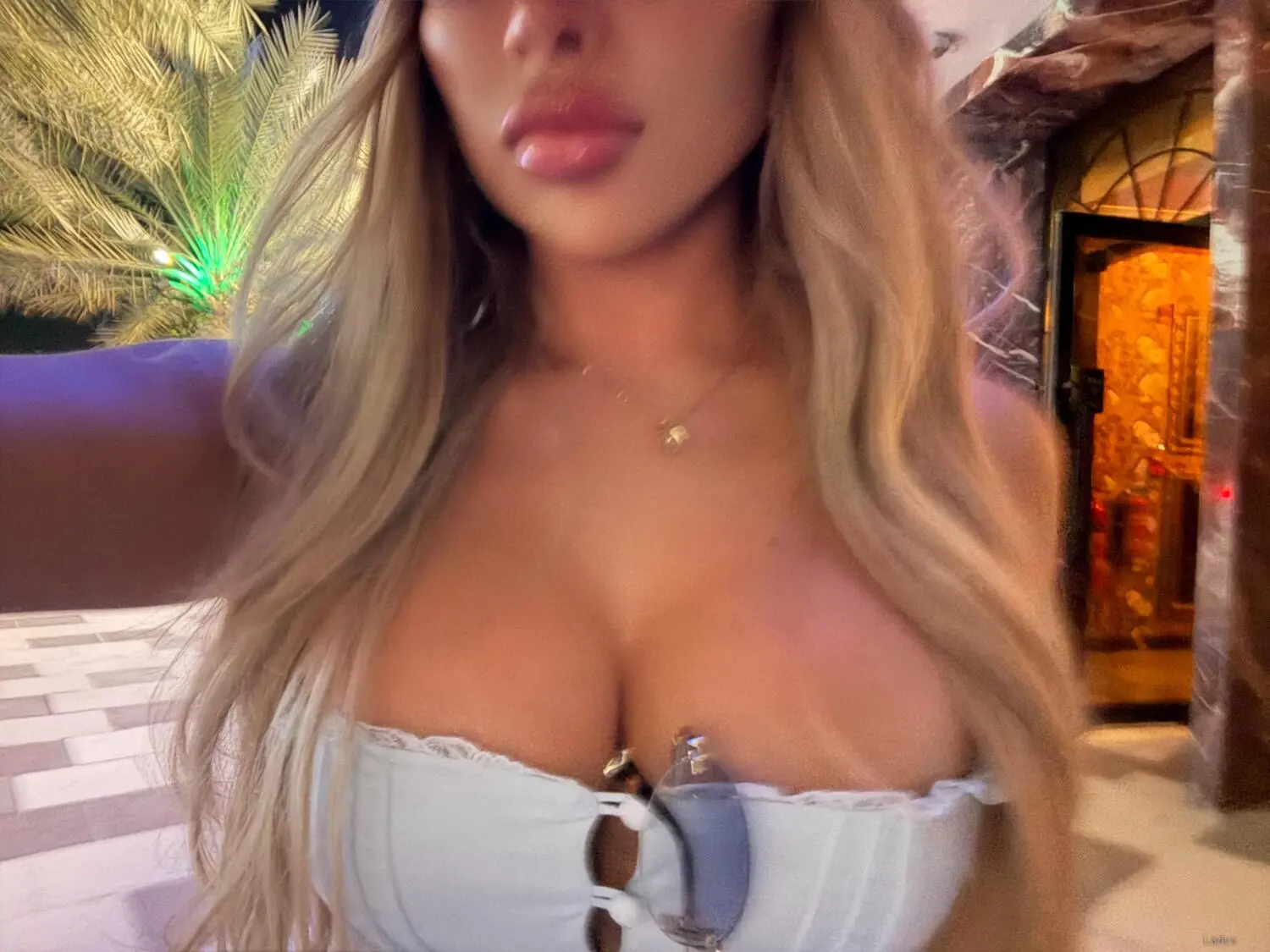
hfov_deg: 73.9
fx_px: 844
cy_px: 476
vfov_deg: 58.9
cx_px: 635
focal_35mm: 23
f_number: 1.9
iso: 1000
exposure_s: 1/14
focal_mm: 2.69
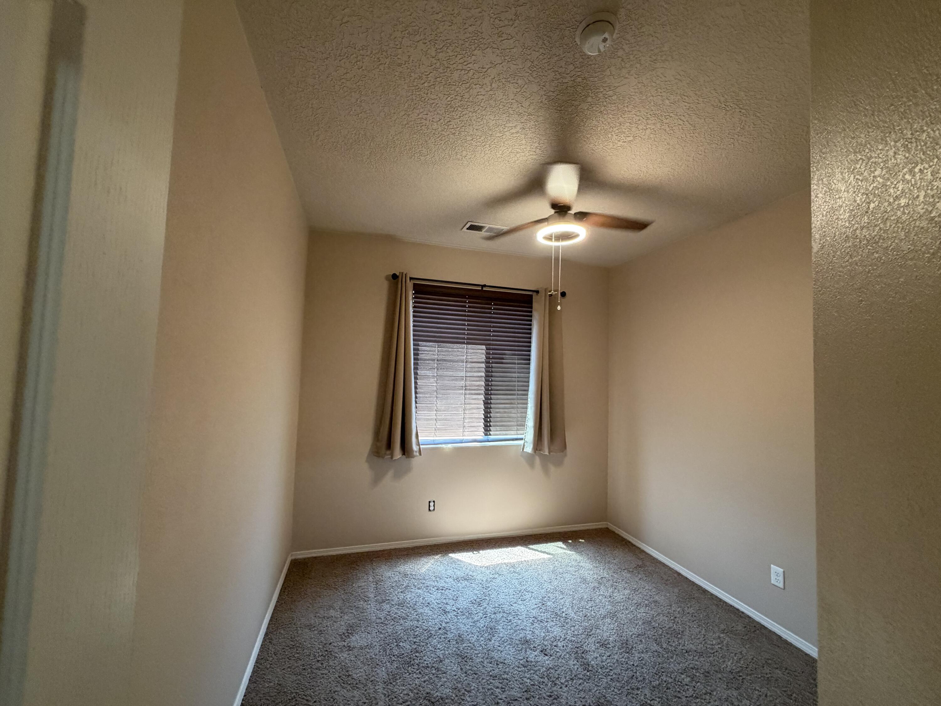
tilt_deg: +3.5
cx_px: 470
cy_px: 353
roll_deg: -1.8
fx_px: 381
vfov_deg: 85.7
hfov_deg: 102.1
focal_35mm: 14
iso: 320
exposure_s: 1/60
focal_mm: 2.22
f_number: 2.2
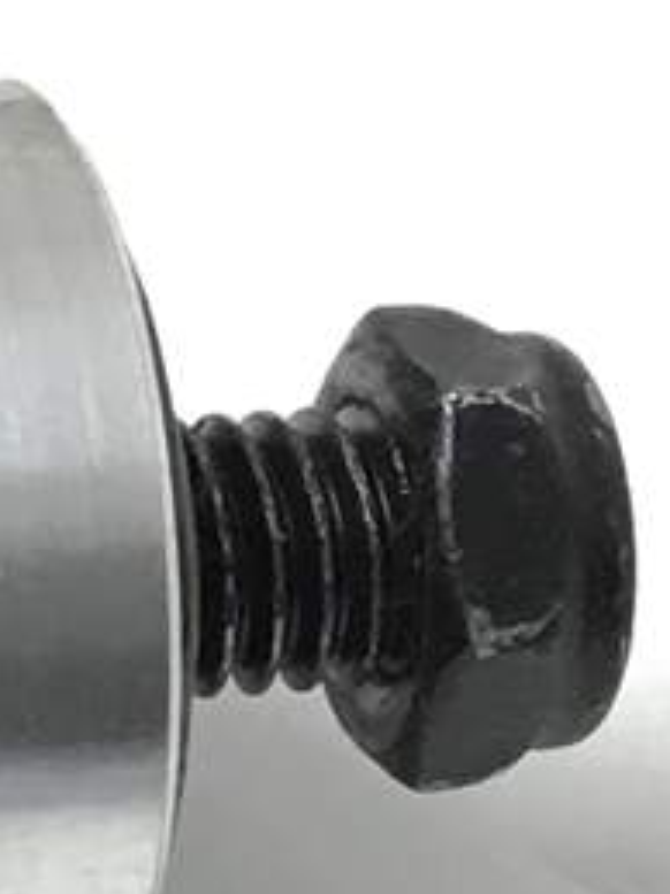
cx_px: -1138
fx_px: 5346
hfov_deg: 6.7
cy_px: 551
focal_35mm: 207
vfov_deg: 9.6
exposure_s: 1/33
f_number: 2.4
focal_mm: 3.3
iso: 50
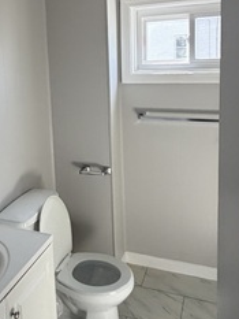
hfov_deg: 35.1
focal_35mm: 40
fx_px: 368
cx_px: 55
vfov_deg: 46.0
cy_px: 105
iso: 125
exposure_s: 1/121
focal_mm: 2.22
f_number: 2.2
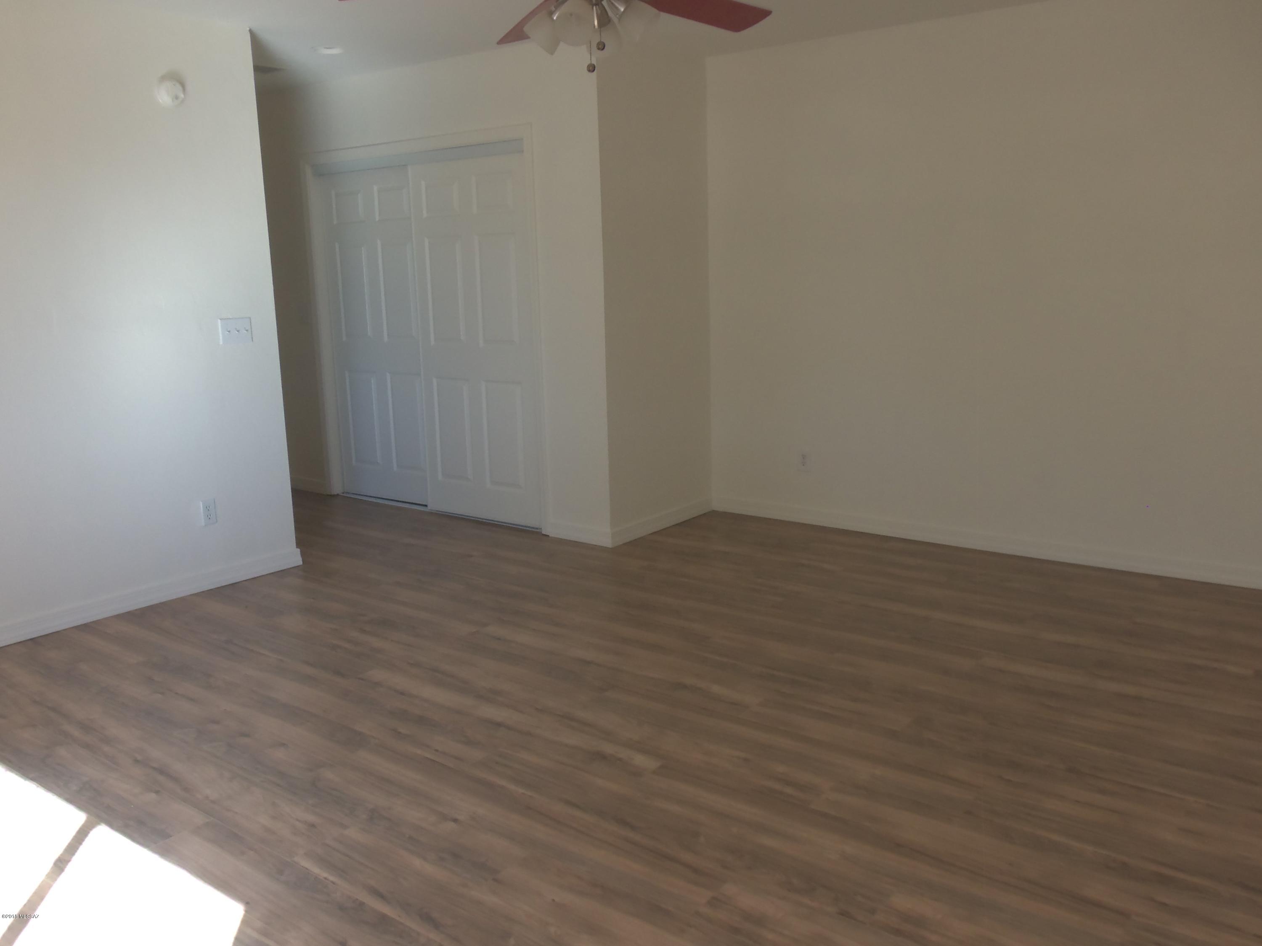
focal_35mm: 28
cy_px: 473
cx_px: 631
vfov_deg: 49.7
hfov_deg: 63.4
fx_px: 1021
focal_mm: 5.1
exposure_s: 1/60
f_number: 3.3
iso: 200
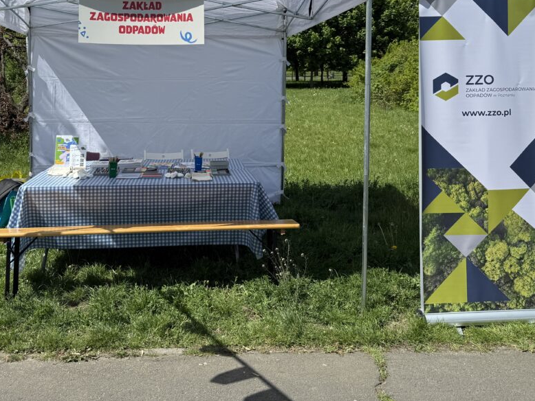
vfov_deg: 37.6
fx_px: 572
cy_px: 93
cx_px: 204
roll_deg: -0.5
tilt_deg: -1.4
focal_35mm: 37
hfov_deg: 49.7
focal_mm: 6.76
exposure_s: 1/6711
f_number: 1.78
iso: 80
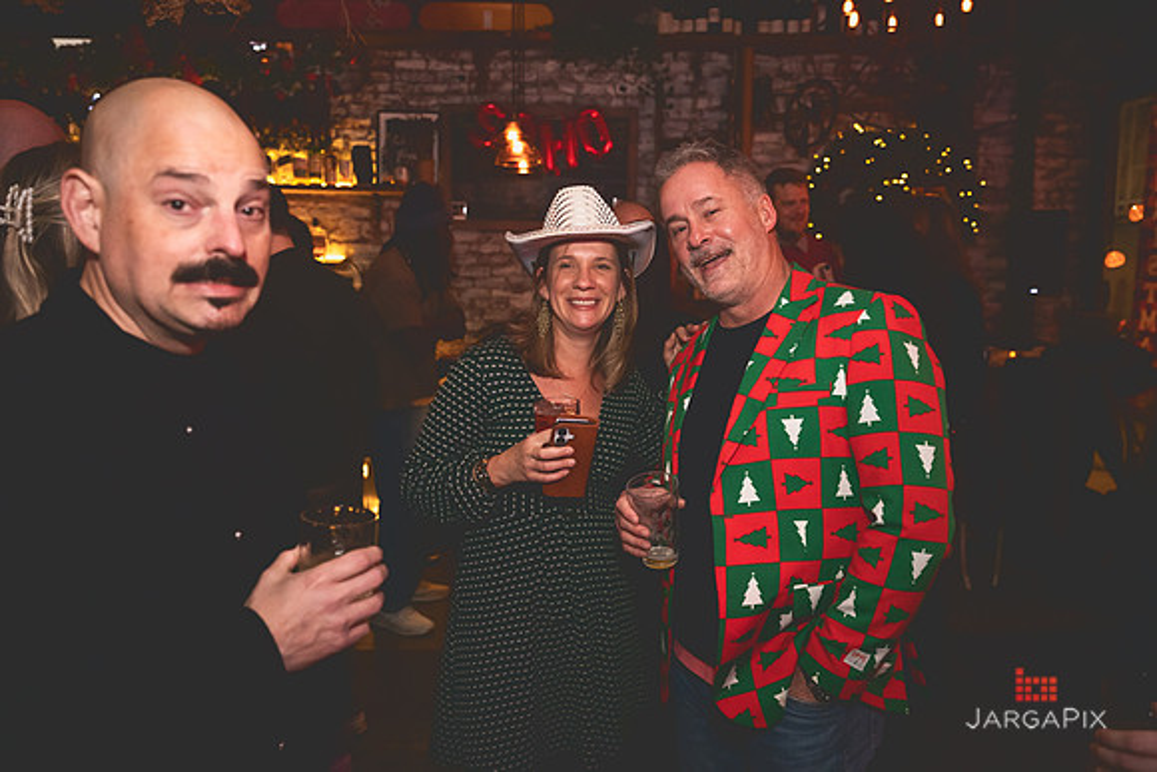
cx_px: 578
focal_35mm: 26
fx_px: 838
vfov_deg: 49.4
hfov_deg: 69.2
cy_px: 386
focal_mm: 26
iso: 3200
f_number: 3.2
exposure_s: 1/125
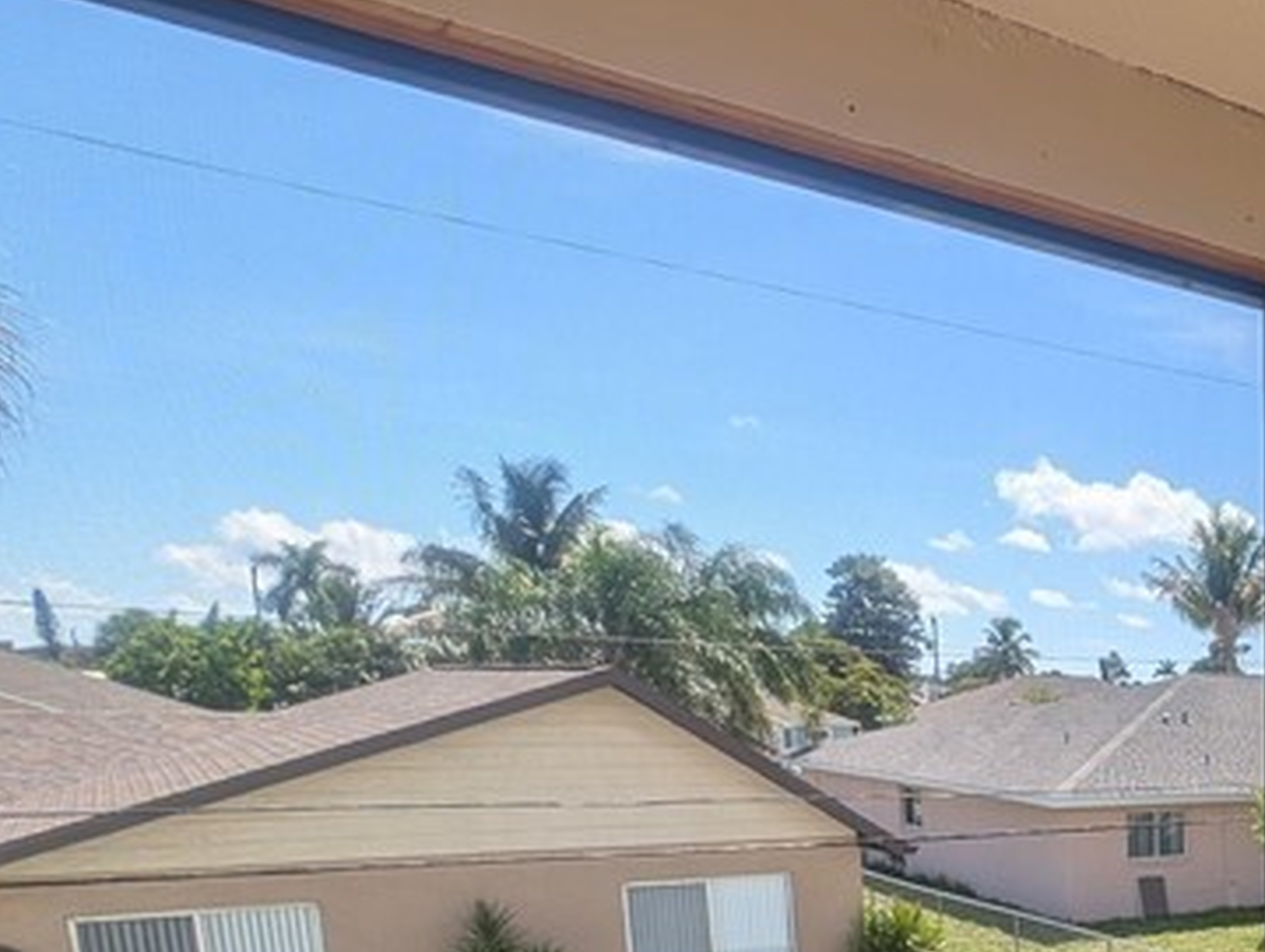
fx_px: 1244
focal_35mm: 34
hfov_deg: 41.6
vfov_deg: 36.9
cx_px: 1421
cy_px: 984
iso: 42
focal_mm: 2.23
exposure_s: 1/1121
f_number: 1.95
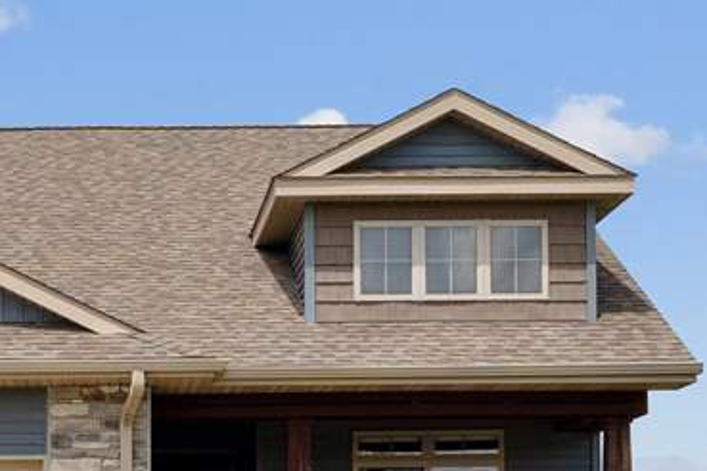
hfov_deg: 19.2
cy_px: 280
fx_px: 2042
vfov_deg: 13.2
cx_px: 44
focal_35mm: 104
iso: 800
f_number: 9
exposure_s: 1/1000
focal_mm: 20
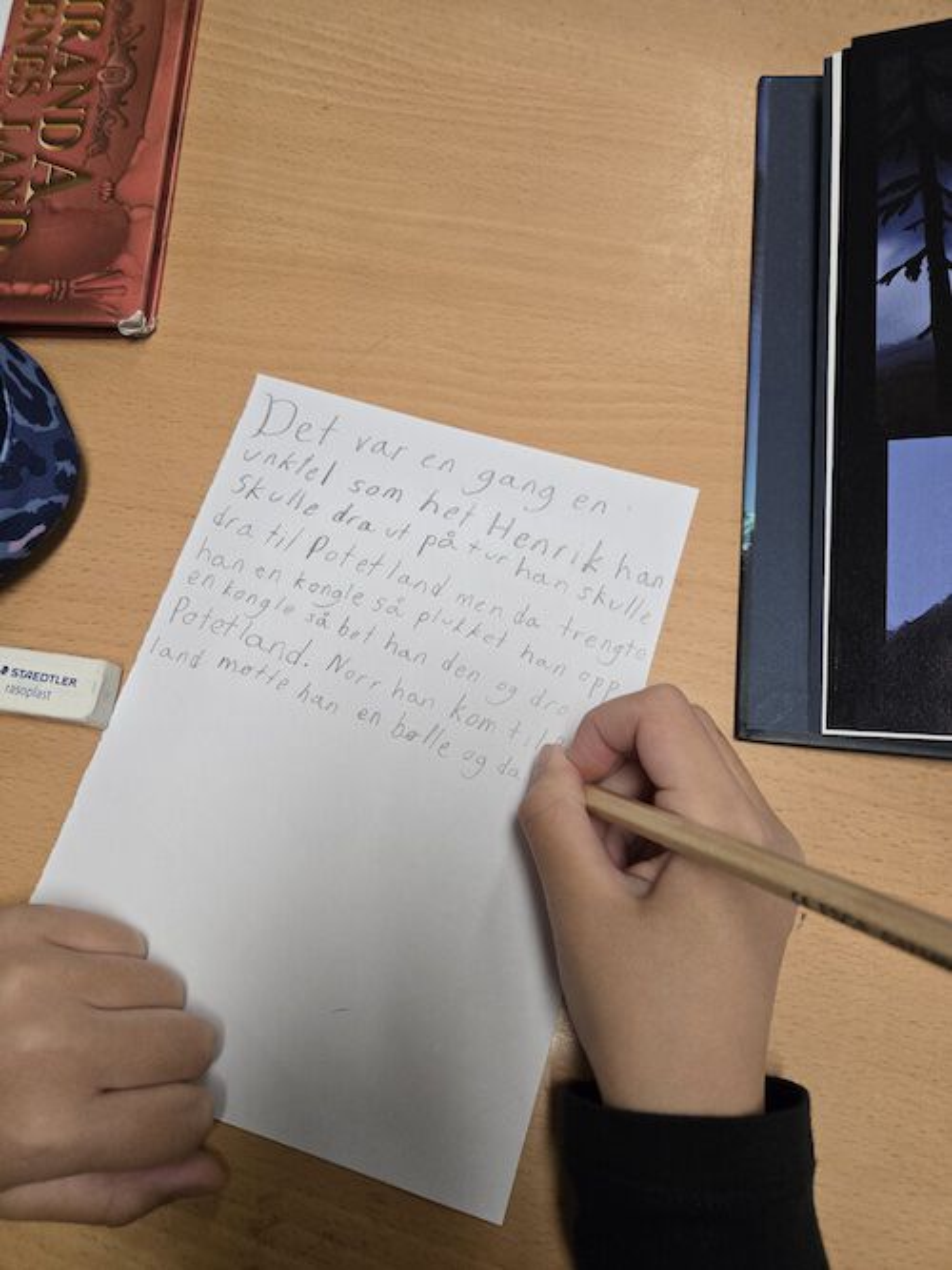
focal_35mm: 23
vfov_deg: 73.9
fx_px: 844
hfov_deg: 58.9
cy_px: 635
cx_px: 476
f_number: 1.8
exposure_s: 1/180
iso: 160
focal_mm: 5.4
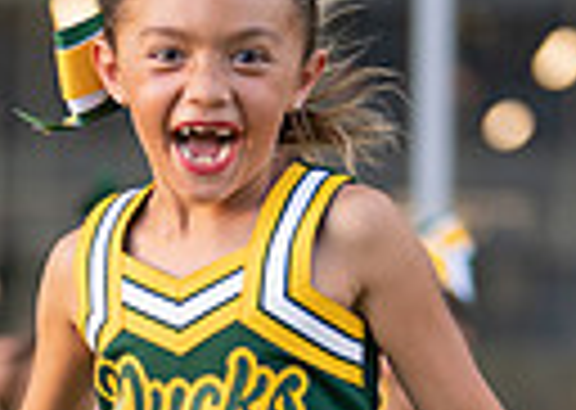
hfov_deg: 7.8
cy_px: 567
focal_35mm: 260
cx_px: 201
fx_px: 4247
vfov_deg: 5.5
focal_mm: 50
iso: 320
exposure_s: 1/1250
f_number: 1.2
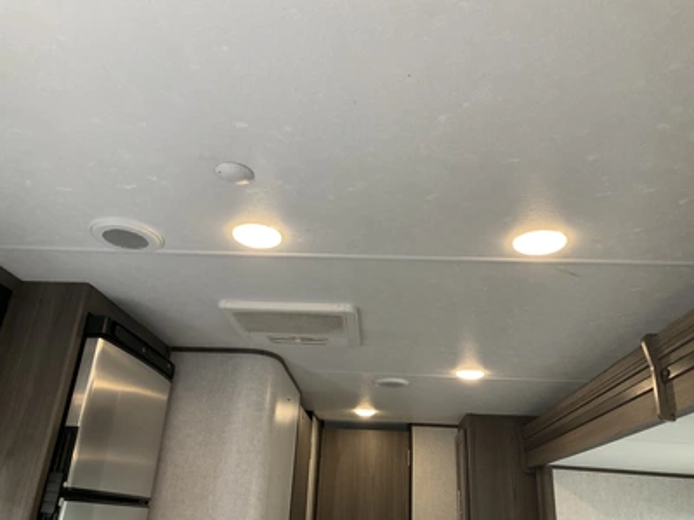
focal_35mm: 29
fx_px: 581
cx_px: 347
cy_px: 260
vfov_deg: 48.2
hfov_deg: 61.7
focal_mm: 3
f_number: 1.8
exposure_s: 1/82
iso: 64
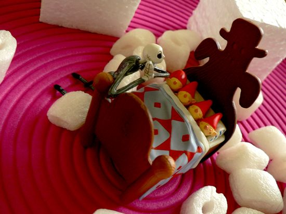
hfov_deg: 51.4
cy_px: 107
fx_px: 297
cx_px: 143
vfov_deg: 39.6
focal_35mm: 36
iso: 80
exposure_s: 1/8
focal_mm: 6
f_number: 2.8
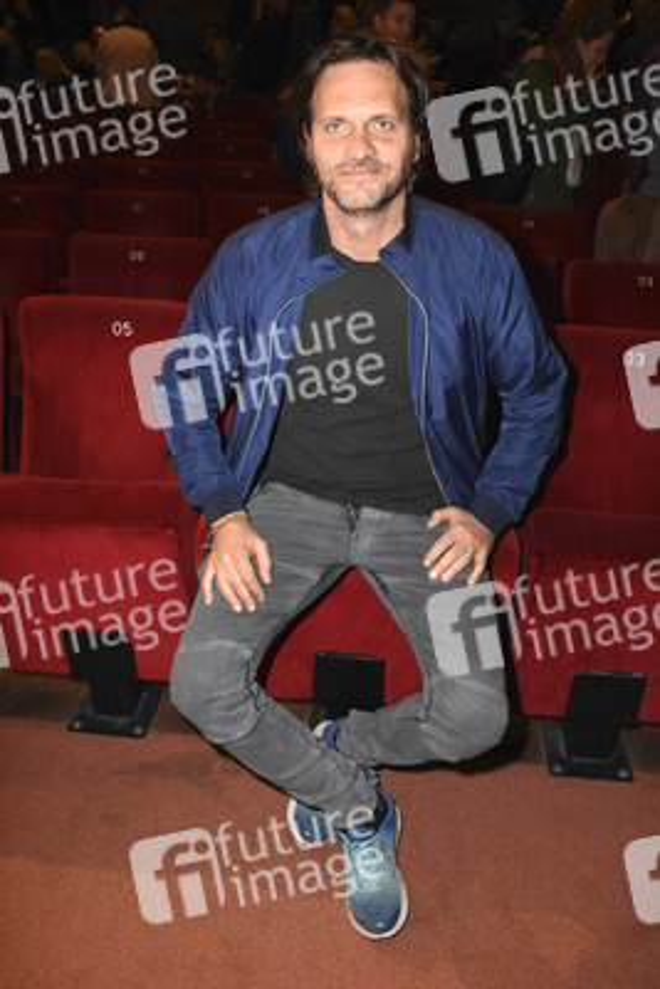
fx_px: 907
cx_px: 330
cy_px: 494
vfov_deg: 57.2
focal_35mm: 33
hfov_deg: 40.0
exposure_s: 1/60
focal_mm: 22
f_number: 6.3
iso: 3200
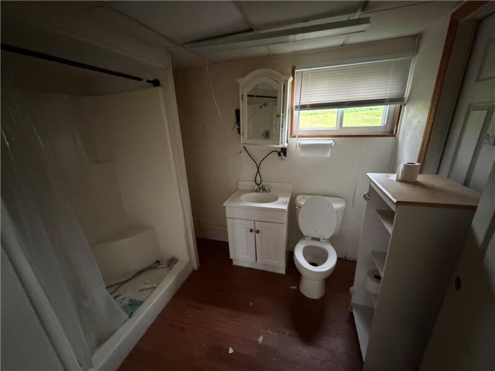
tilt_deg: -19.0
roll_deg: +2.5
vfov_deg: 85.7
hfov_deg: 102.1
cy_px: 186
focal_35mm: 14
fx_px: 200
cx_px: 248
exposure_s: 1/30
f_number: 2.2
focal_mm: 2.22
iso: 1600
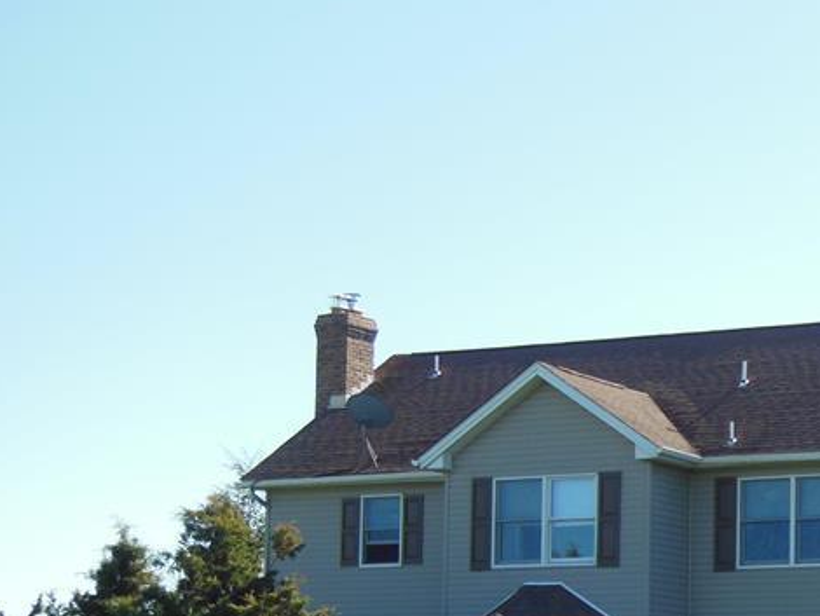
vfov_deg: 14.8
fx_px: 2323
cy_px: 628
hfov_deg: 19.5
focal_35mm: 98
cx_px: 803
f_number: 4.4
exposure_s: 1/400
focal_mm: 8
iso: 125
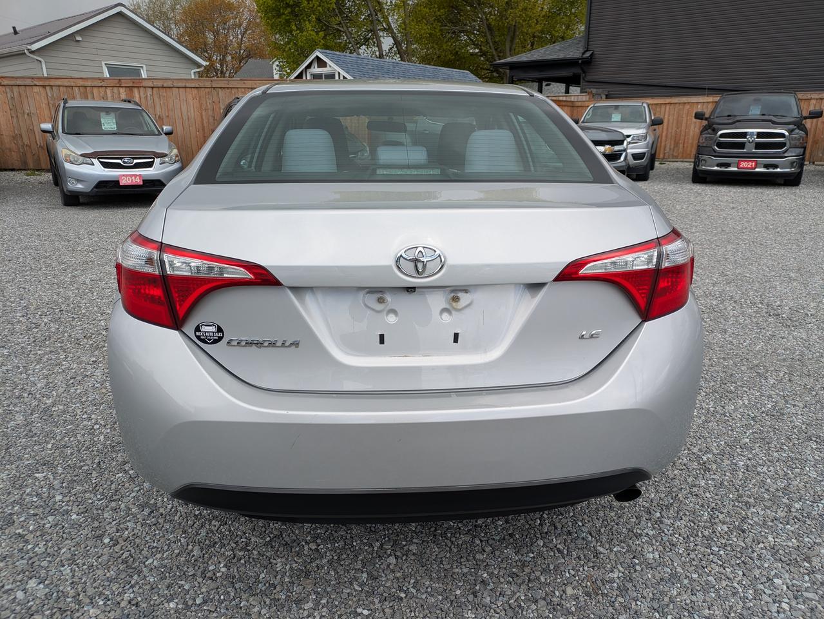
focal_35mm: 25
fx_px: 595
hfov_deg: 69.4
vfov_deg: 54.9
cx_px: 412
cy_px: 310
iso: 49
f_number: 1.89
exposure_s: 1/1366
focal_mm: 5.43
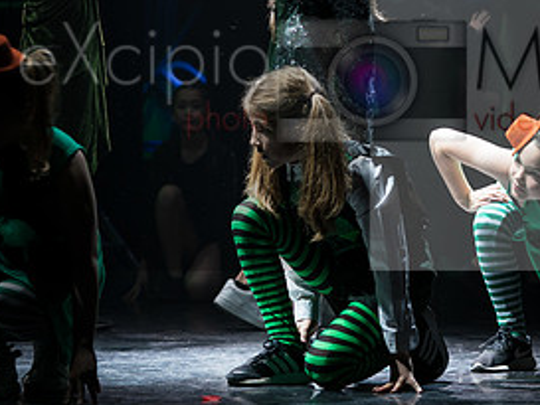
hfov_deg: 13.0
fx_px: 2357
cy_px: 28
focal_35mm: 151
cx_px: 404
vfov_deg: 9.8
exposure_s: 1/40
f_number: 2.8
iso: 320
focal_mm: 70
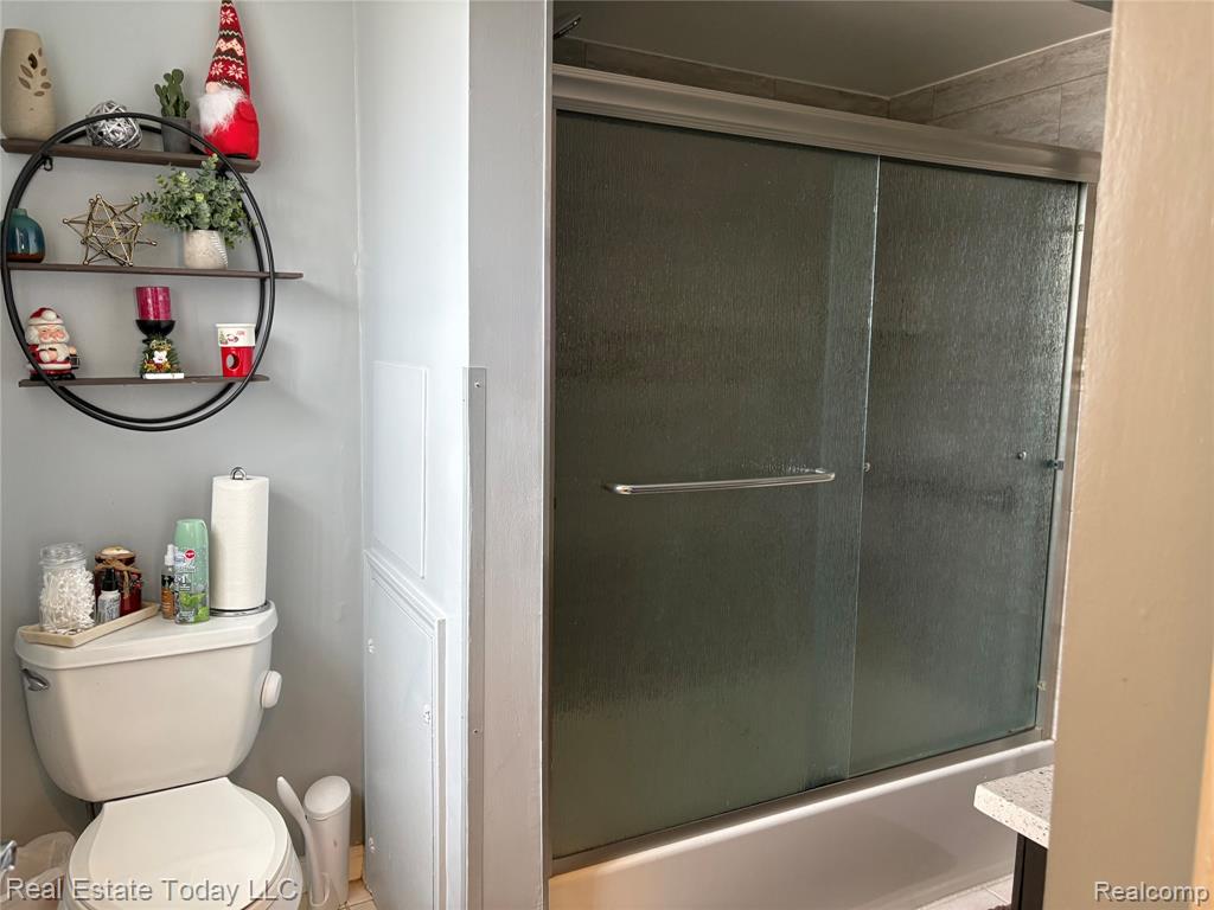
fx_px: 912
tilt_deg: -6.8
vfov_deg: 53.1
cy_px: 455
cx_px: 607
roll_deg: -0.4
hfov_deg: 67.3
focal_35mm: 26
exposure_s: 1/60
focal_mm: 5.96
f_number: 1.6
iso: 160
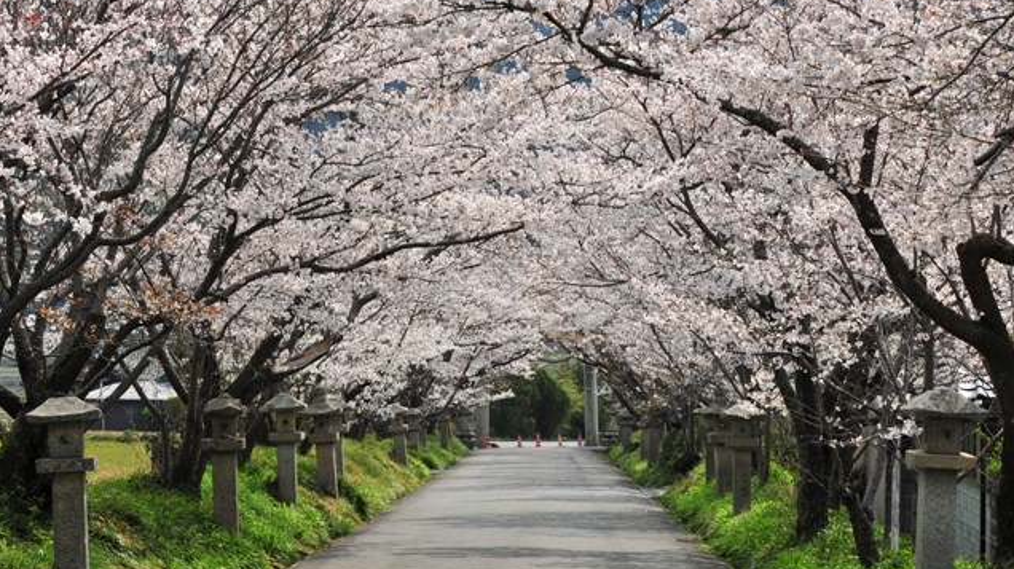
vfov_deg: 10.2
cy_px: 238
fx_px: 3185
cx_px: 507
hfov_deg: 18.1
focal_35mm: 119
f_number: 9
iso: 200
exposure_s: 1/400
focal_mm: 75
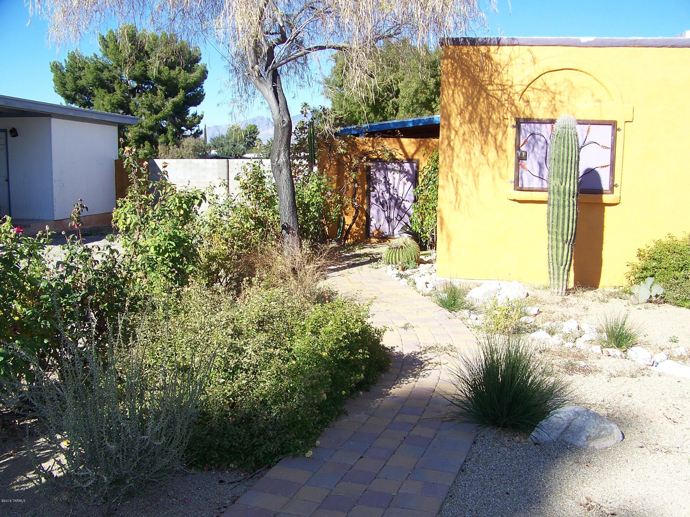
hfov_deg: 51.4
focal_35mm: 36
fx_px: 718
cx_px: 345
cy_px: 258
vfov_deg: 39.7
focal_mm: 5.85
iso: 64
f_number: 5
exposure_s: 1/200
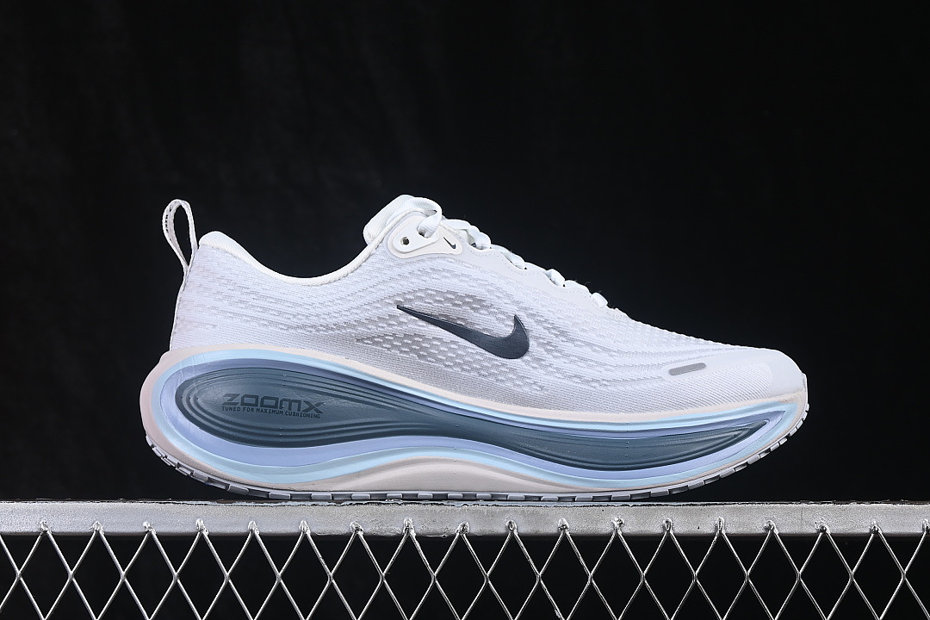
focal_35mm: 75
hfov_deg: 27.0
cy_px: 310
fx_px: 1937
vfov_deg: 18.2
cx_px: 465
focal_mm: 50
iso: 160
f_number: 8
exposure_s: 1/80
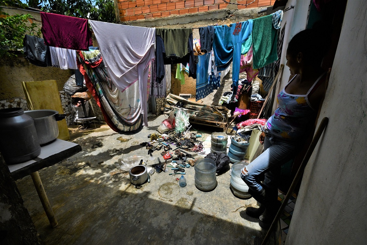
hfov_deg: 100.4
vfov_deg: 77.3
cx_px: 184
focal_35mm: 15
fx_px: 153
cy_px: 122
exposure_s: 1/640
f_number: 13
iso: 400
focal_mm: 10
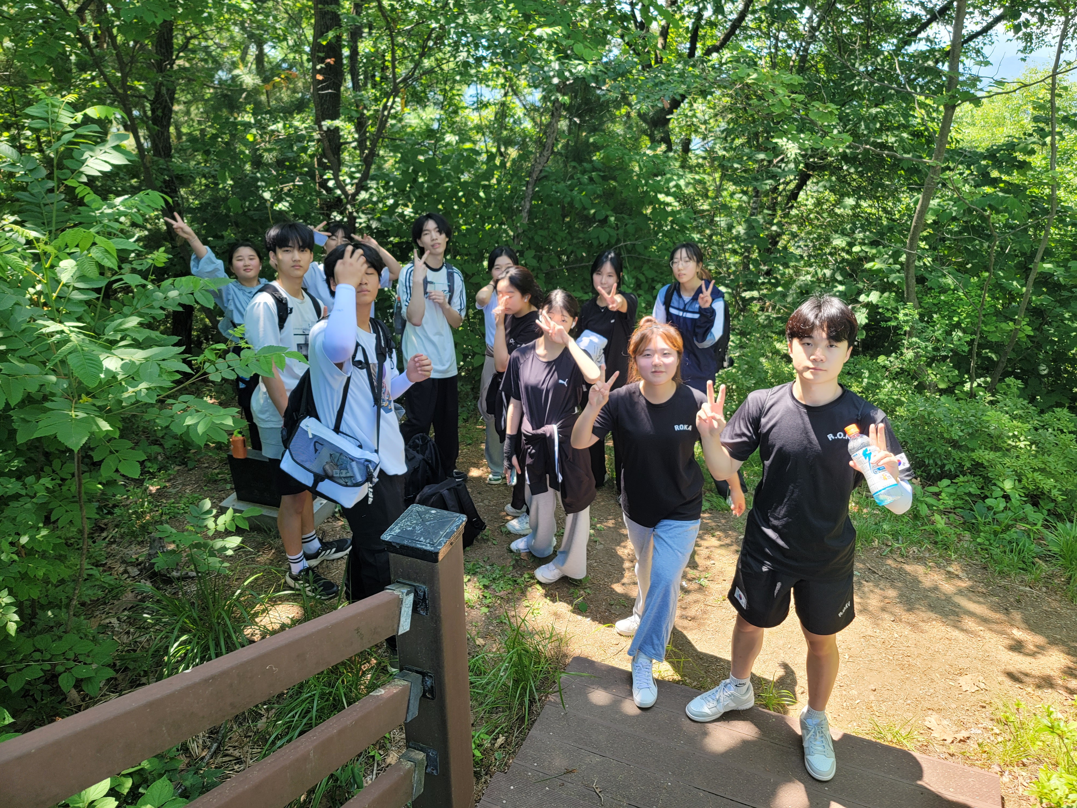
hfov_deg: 69.4
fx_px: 778
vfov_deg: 54.9
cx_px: 538
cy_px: 404
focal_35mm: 25
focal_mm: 7
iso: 20
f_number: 1.8
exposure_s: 1/120
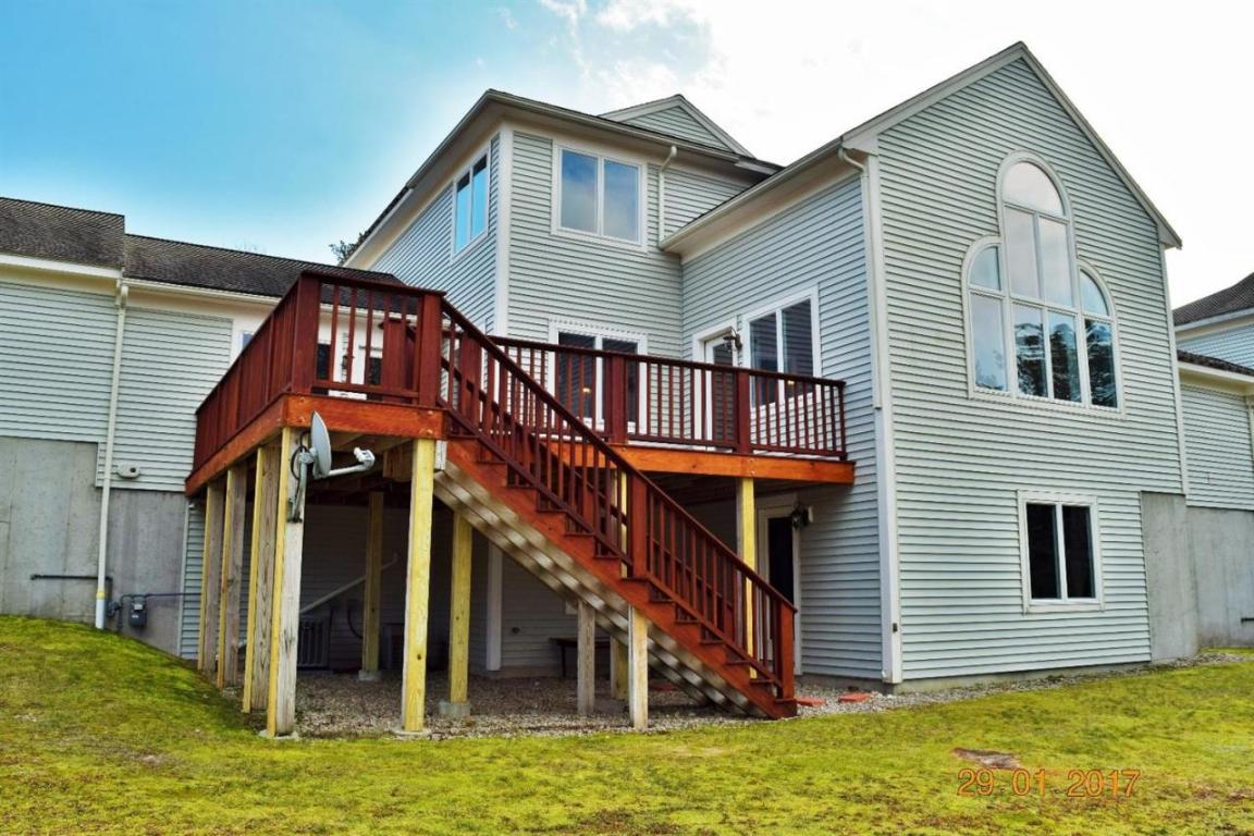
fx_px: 940
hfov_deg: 67.4
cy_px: 418
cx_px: 627
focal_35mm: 27
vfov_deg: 47.9
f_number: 9
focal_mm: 18
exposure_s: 1/200
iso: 100
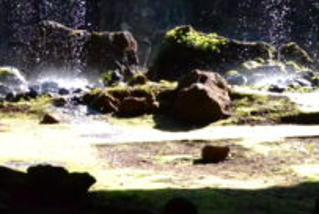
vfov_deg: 10.1
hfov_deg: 14.8
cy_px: 43
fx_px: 1207
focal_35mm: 136
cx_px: 11
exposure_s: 1/2000
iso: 3200
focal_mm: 18
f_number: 5.6
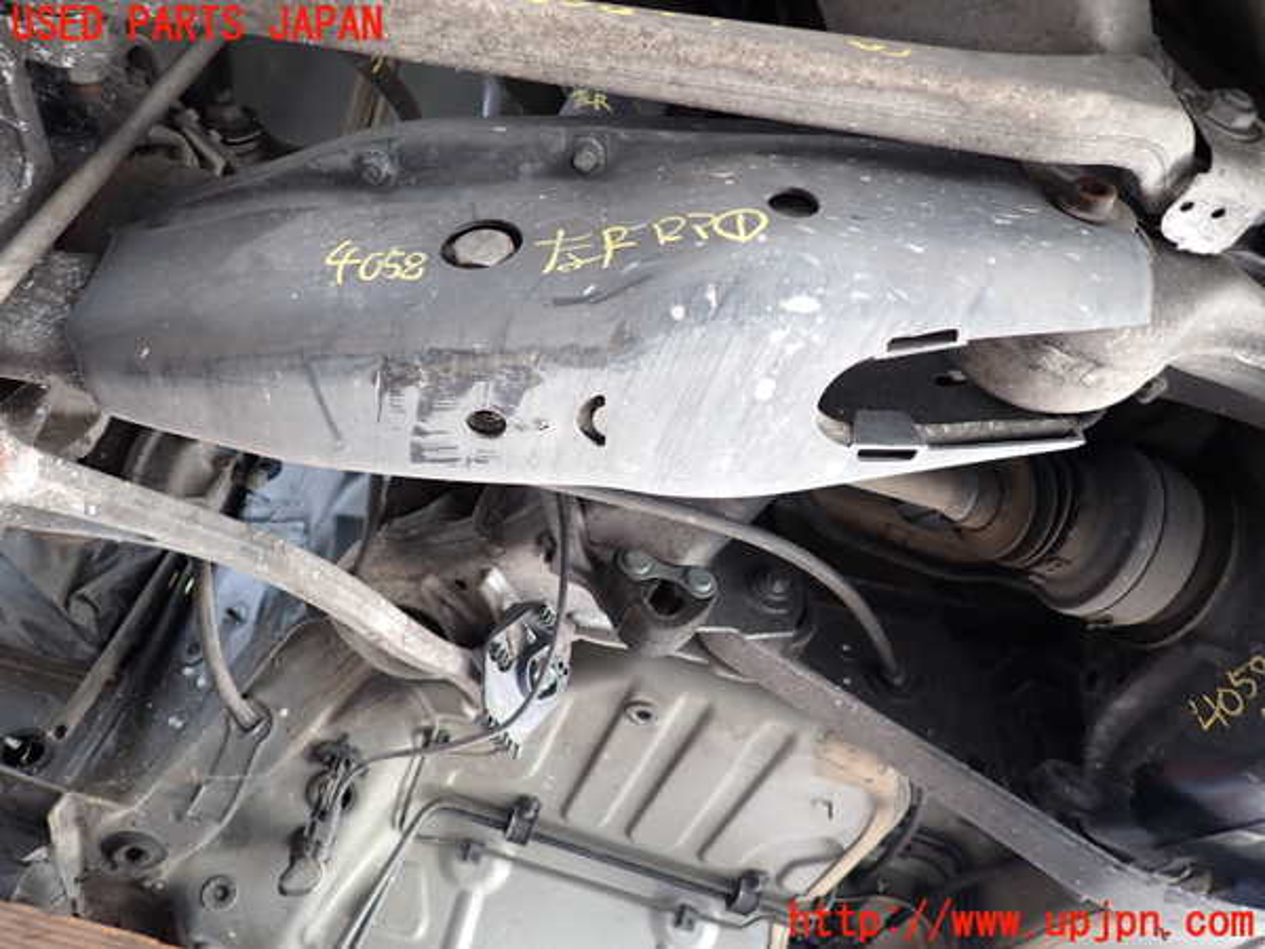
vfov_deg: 54.9
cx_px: 632
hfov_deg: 69.4
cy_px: 474
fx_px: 914
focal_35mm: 25
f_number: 2
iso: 200
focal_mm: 4.5
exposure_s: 1/50
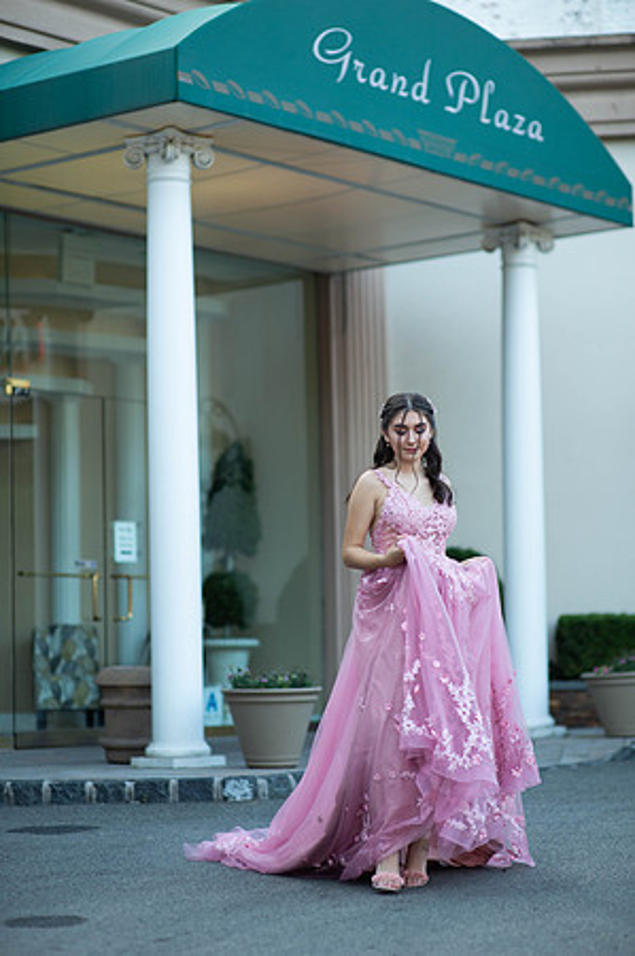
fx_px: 2254
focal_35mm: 85
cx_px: 318
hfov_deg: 16.0
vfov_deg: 23.9
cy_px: 478
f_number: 2
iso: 250
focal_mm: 85
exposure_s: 1/640
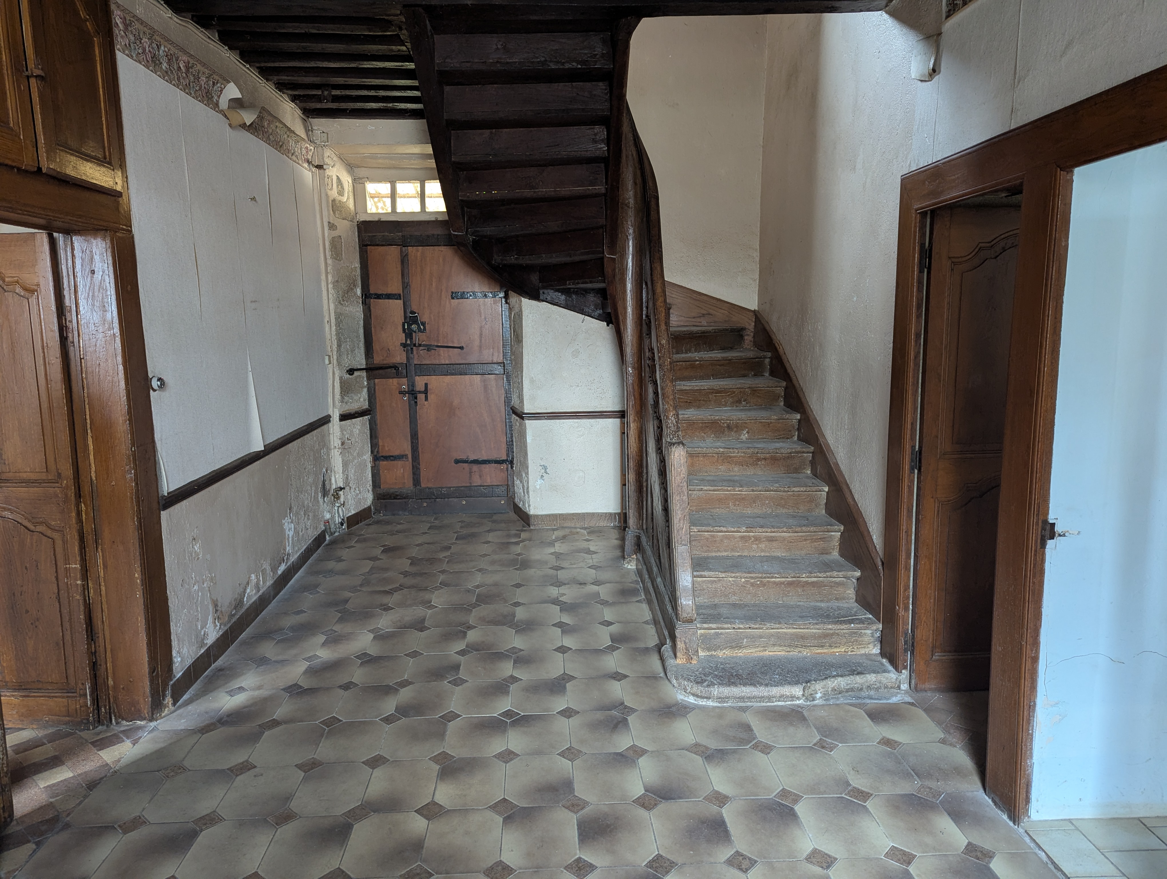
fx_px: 810
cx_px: 584
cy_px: 440
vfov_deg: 56.9
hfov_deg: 71.5
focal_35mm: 24
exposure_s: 1/27.5
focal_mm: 6.81
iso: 225
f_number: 1.85
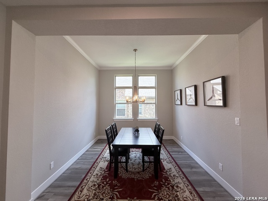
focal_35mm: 14
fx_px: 108
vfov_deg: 85.7
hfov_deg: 102.1
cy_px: 100
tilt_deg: +2.2
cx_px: 134
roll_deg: -0.1
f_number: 2.2
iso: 125
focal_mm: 2.22
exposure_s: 1/120
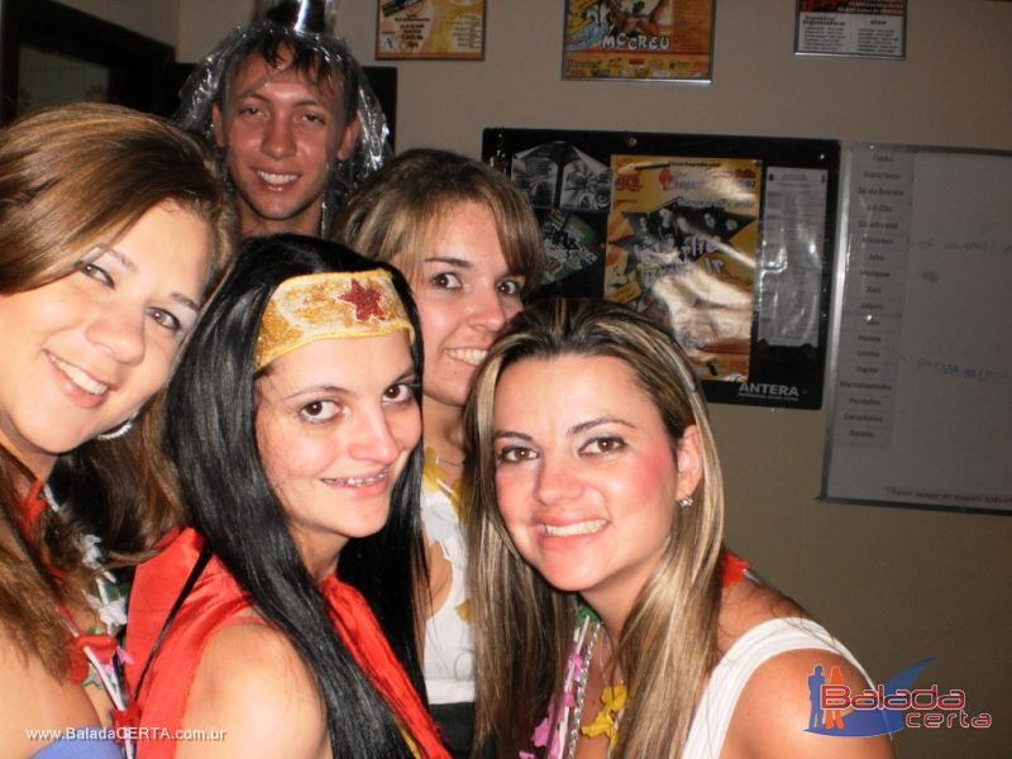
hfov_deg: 51.4
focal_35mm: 36
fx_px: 1052
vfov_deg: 39.7
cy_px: 380
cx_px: 506
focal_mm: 6.3
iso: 125
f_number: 3.1
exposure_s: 1/30
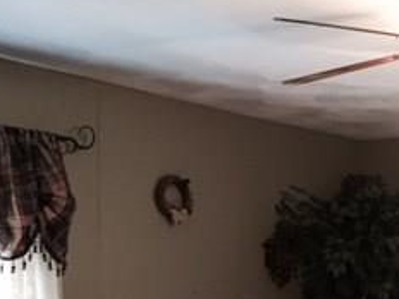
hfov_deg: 22.8
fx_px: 922
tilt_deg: -3.4
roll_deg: -1.0
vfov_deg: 17.9
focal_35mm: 80
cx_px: 451
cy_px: 308
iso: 200
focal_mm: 4.15
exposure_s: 1/30
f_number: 2.2
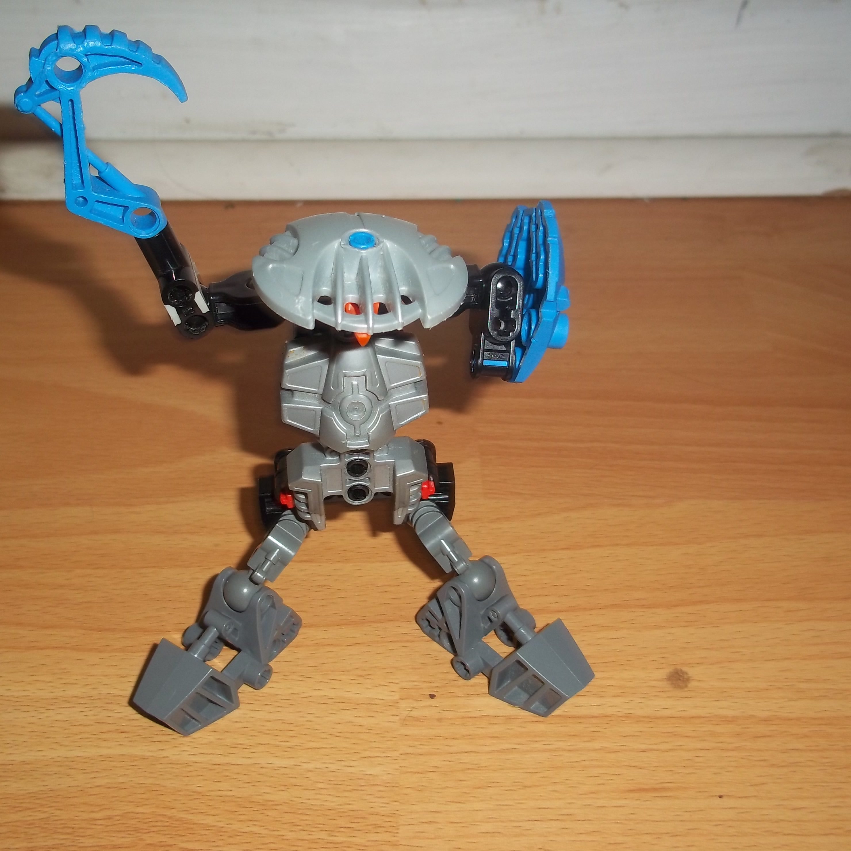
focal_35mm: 43
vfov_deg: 39.2
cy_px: 427
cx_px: 377
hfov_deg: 39.1
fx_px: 1196
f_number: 3.1
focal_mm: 6.5
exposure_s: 1/30
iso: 80
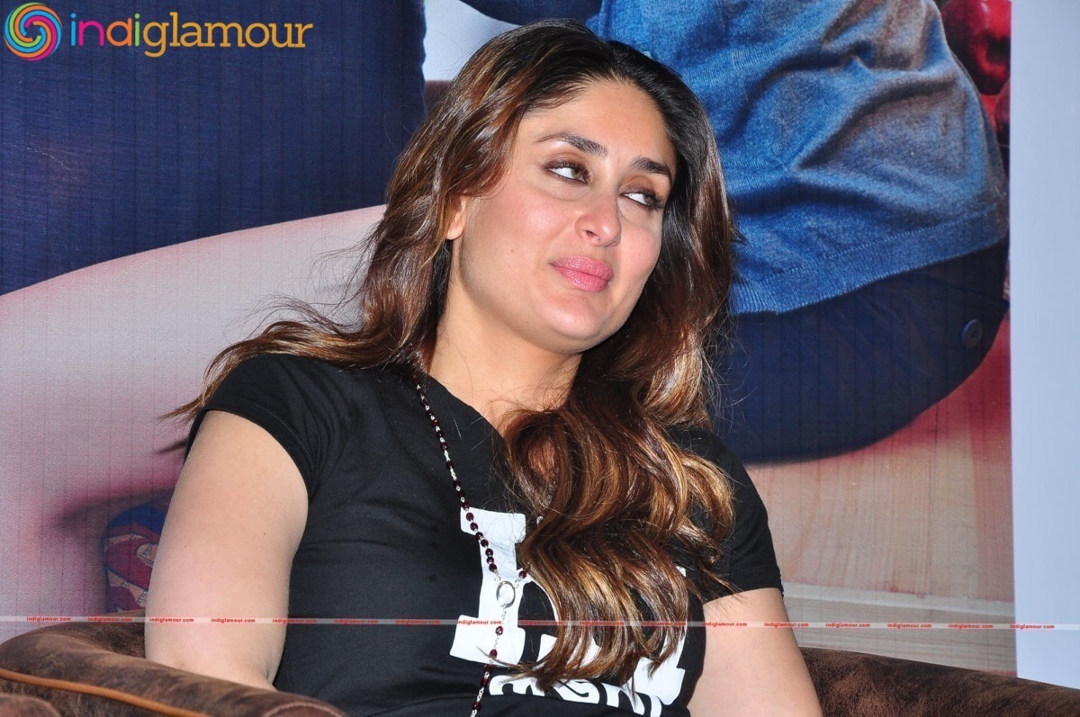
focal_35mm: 158
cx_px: 540
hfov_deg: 13.1
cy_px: 358
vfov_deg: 8.7
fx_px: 4719
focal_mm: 105
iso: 400
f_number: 11
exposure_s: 1/125
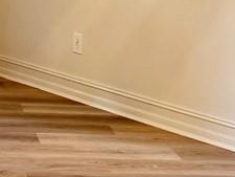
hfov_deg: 16.8
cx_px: -84
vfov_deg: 12.8
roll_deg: -0.2
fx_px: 740
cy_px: -105
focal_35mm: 109
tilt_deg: -0.2
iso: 320
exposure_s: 1/60
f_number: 1.78
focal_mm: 6.76
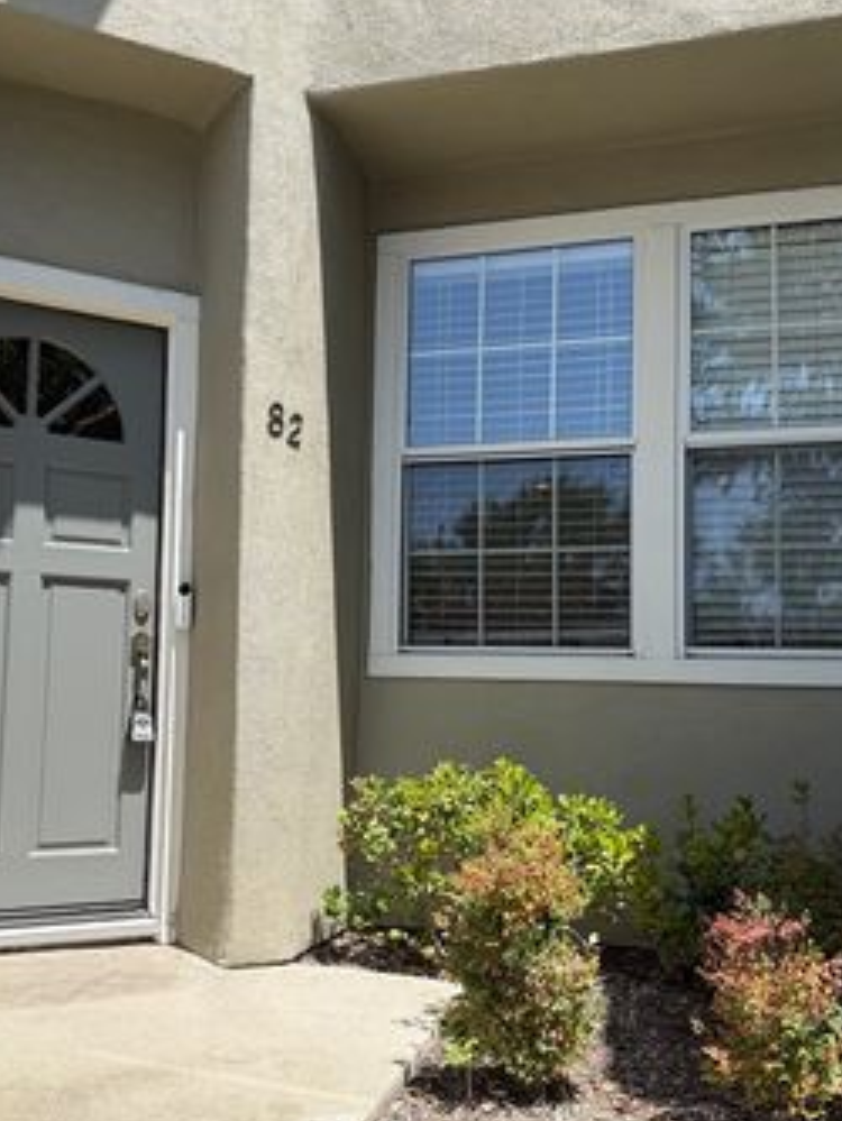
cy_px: 591
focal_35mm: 36
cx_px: 317
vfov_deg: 51.3
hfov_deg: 39.4
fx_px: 1167
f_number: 1.78
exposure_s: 1/3279
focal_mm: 6.76
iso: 80
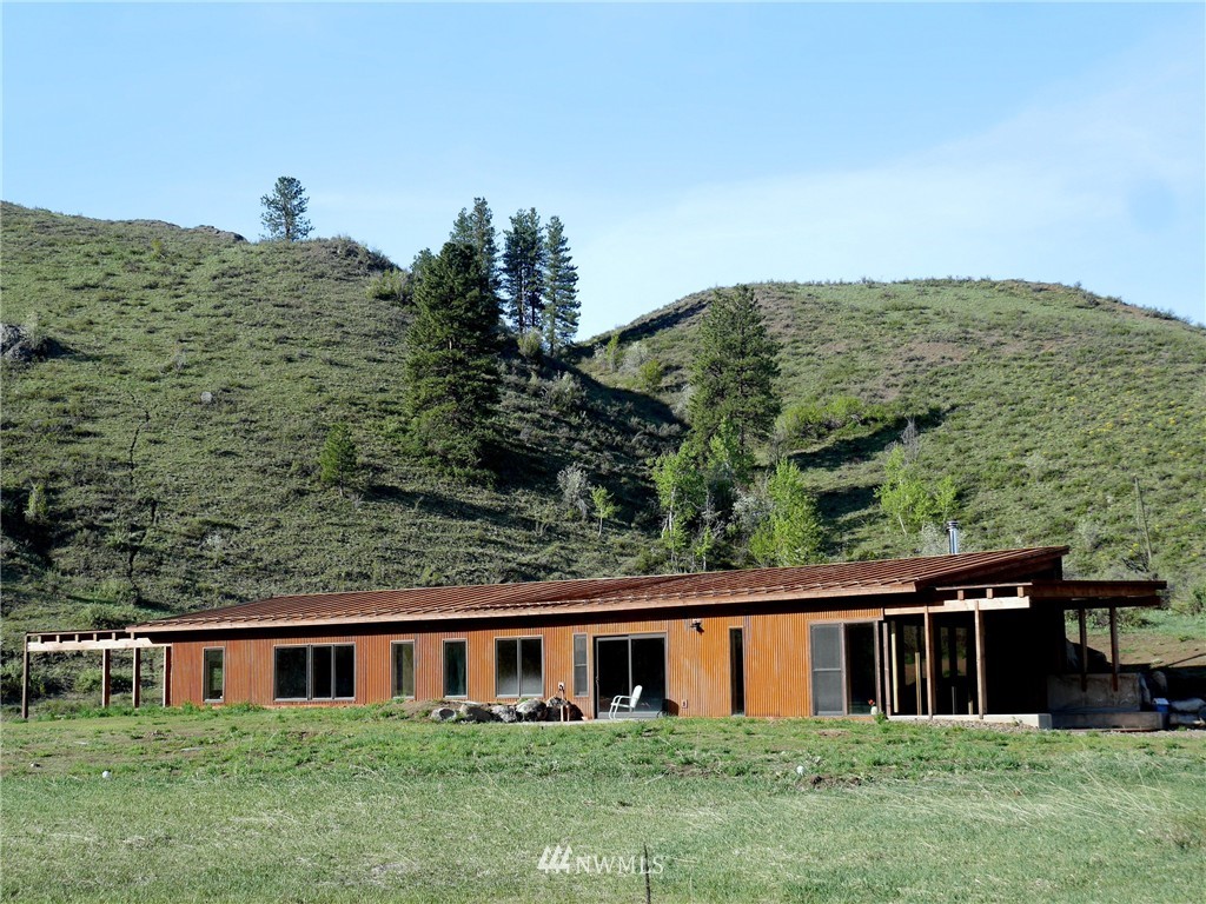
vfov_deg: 28.0
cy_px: 452
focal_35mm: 52
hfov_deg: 36.8
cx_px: 603
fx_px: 1812
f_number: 6.3
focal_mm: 26
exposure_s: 1/125
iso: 200
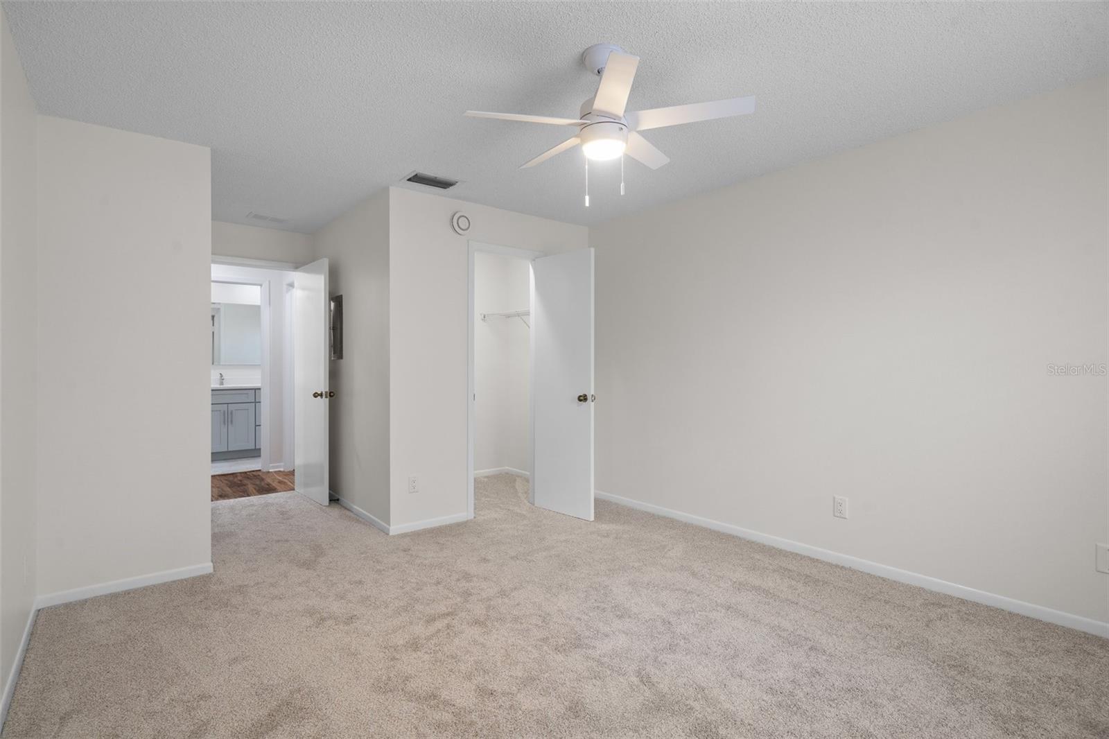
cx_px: 554
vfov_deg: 70.4
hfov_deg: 93.3
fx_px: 524
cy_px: 370
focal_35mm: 17
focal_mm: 17
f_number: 8
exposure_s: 1.6
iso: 320
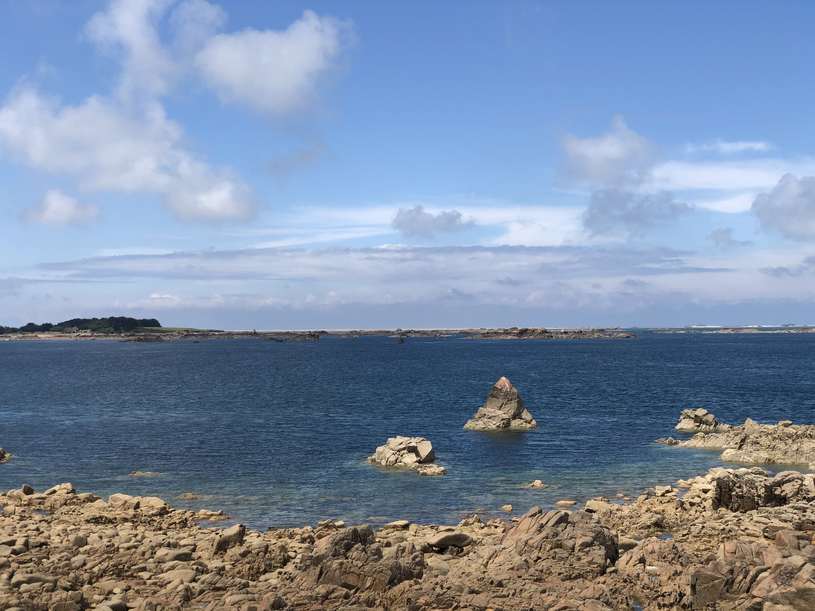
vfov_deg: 28.0
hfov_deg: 36.8
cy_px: 306
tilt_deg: +1.9
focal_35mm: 52
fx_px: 1224
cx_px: 408
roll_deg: +0.9
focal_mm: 6
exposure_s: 1/1548
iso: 16
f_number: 2.4
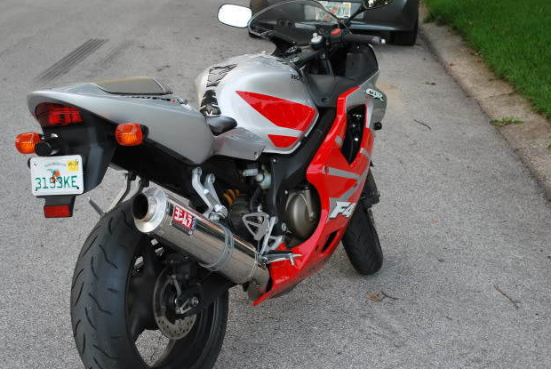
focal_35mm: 68
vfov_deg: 20.2
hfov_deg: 29.8
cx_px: 260
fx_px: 1037
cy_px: 172
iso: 200
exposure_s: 1/30
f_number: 5.3
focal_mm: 35
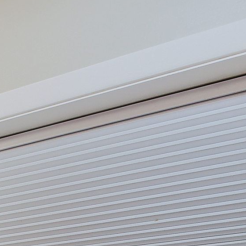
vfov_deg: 20.6
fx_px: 563
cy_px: 380
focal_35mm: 70
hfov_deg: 17.7
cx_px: -242
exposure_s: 1/13
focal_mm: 10
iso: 100
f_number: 9
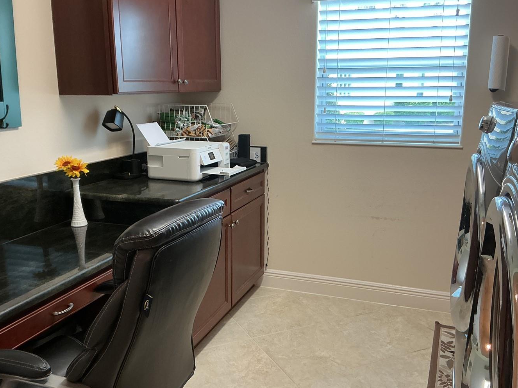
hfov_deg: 52.6
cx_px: 255
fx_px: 524
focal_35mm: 35
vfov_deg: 40.7
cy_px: 195
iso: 64
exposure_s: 1/60
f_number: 1.8
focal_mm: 3
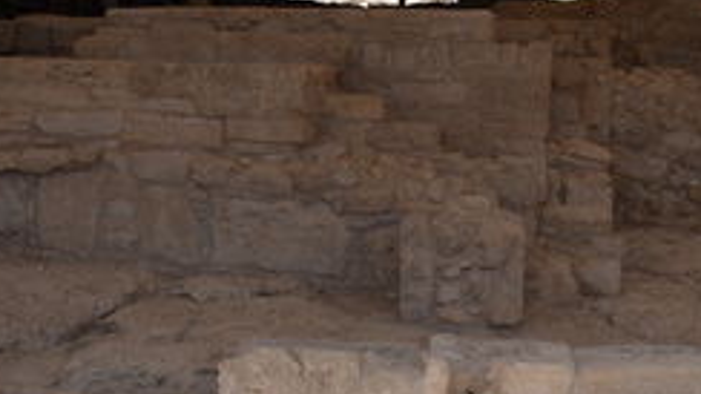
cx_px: 402
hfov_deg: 31.0
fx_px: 1263
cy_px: 416
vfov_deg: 17.2
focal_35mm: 68
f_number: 8
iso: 250
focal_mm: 24
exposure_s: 1/640
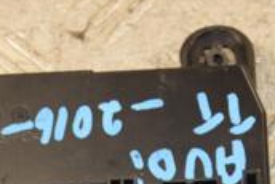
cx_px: 32
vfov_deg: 5.8
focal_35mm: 236
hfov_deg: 8.7
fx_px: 1802
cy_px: 203
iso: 800
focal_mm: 45
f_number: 5.6
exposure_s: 1/200
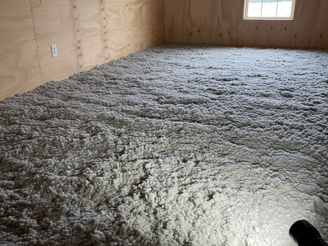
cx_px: 164
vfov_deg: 56.8
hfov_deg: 71.6
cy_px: 123
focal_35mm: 24
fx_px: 227
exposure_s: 1/1237
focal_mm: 6.8
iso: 289
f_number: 1.78
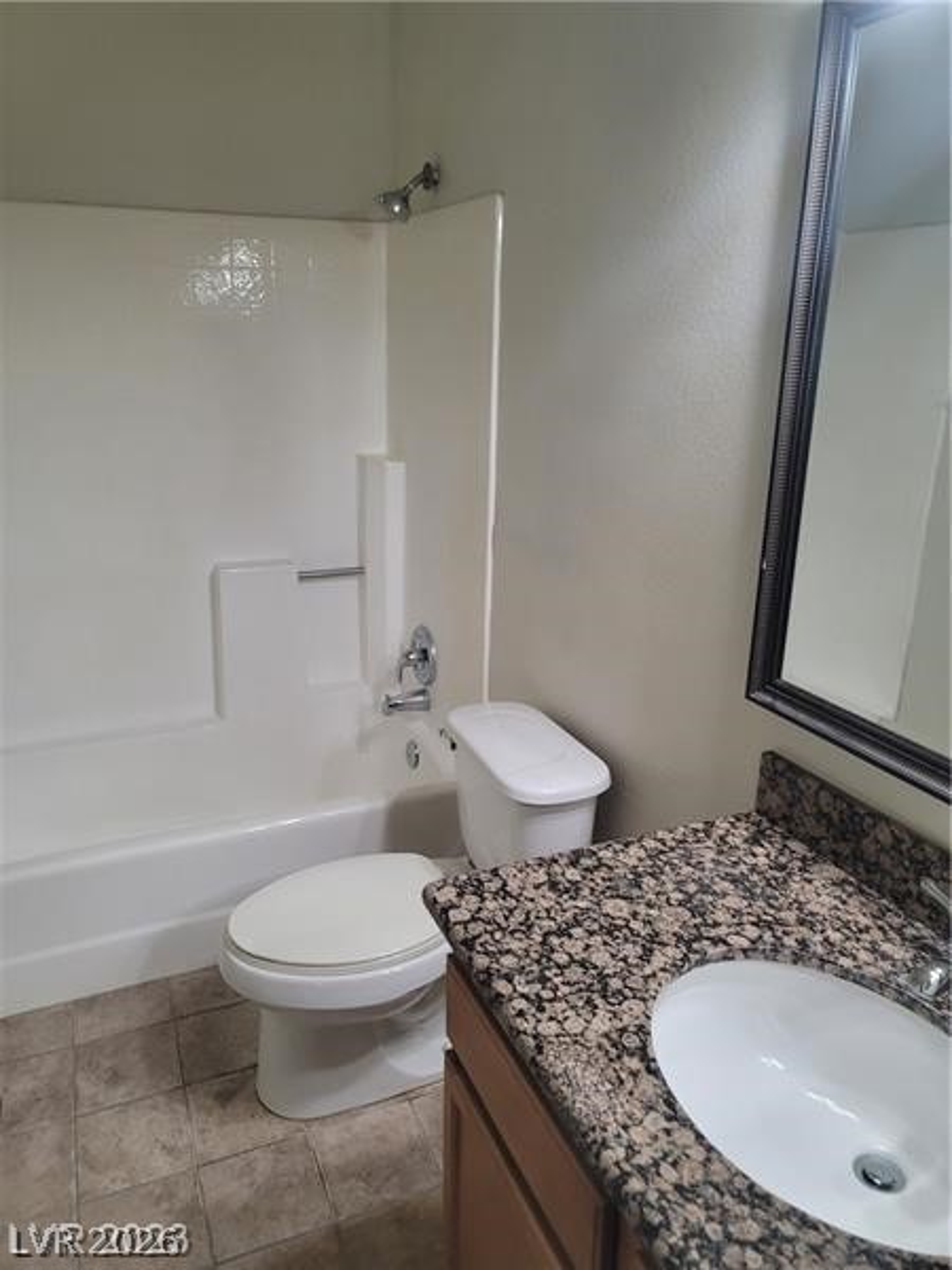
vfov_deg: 69.4
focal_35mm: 25
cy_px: 635
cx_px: 476
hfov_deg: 54.9
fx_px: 917
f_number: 1.8
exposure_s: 1/120
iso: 250
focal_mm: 7
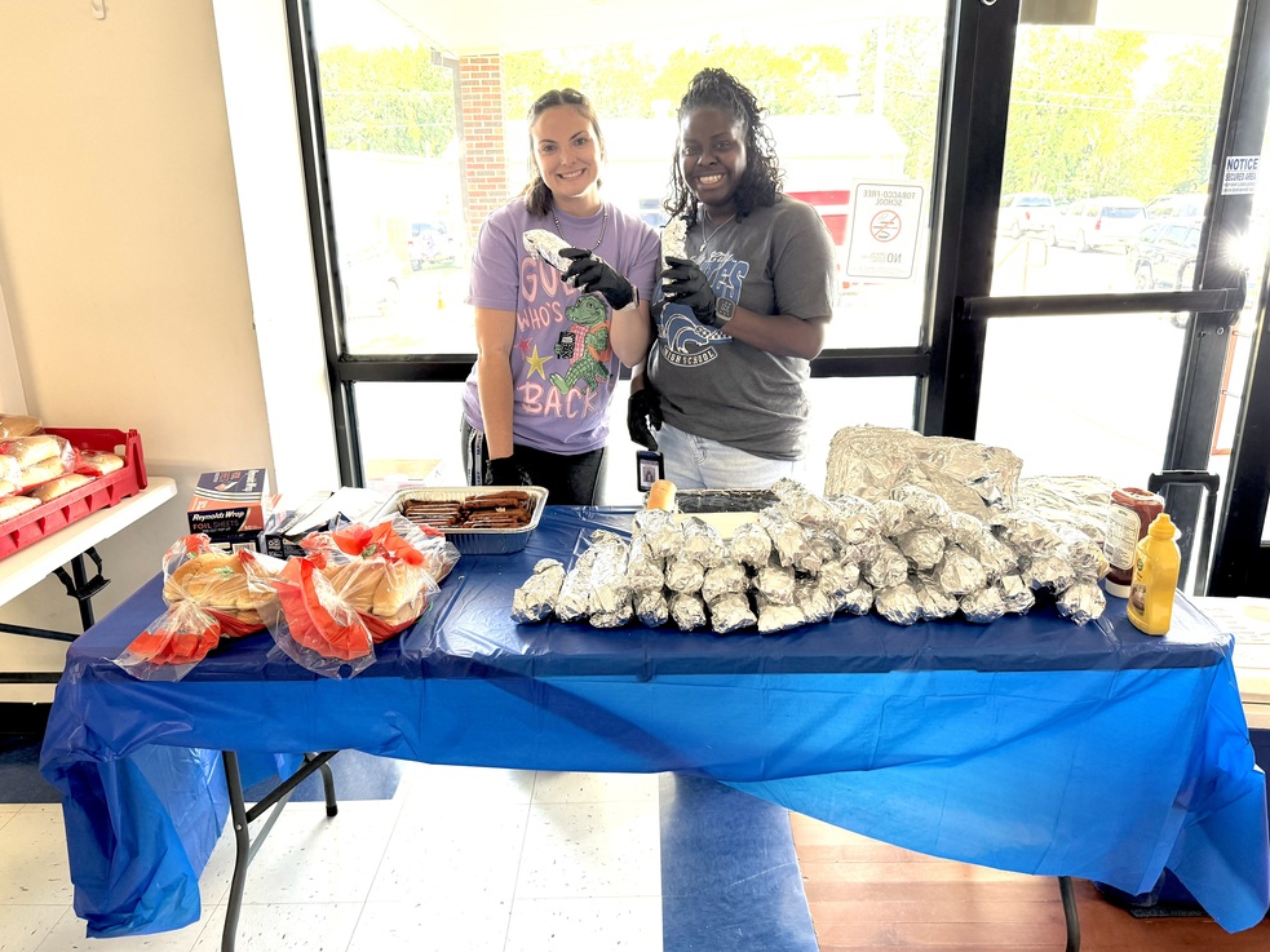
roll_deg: +0.3
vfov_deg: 54.9
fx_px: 917
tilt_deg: -17.1
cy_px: 471
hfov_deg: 69.4
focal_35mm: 25
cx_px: 640
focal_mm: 6.76
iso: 160
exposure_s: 1/60
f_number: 1.78
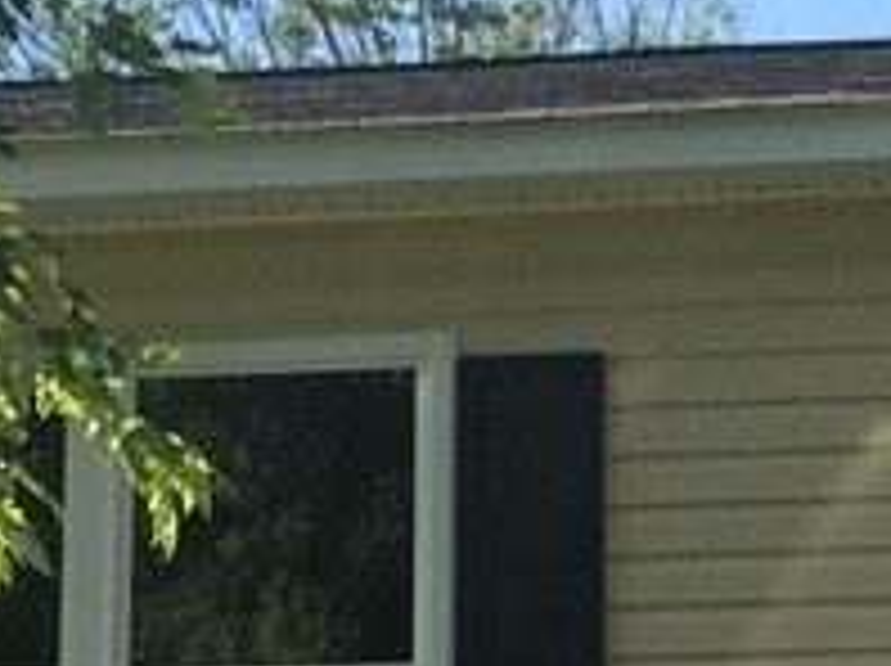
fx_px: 3856
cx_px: 756
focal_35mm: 150
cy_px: 468
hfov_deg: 13.1
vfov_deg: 9.9
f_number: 2.2
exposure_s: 1/860
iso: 32
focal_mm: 4.15
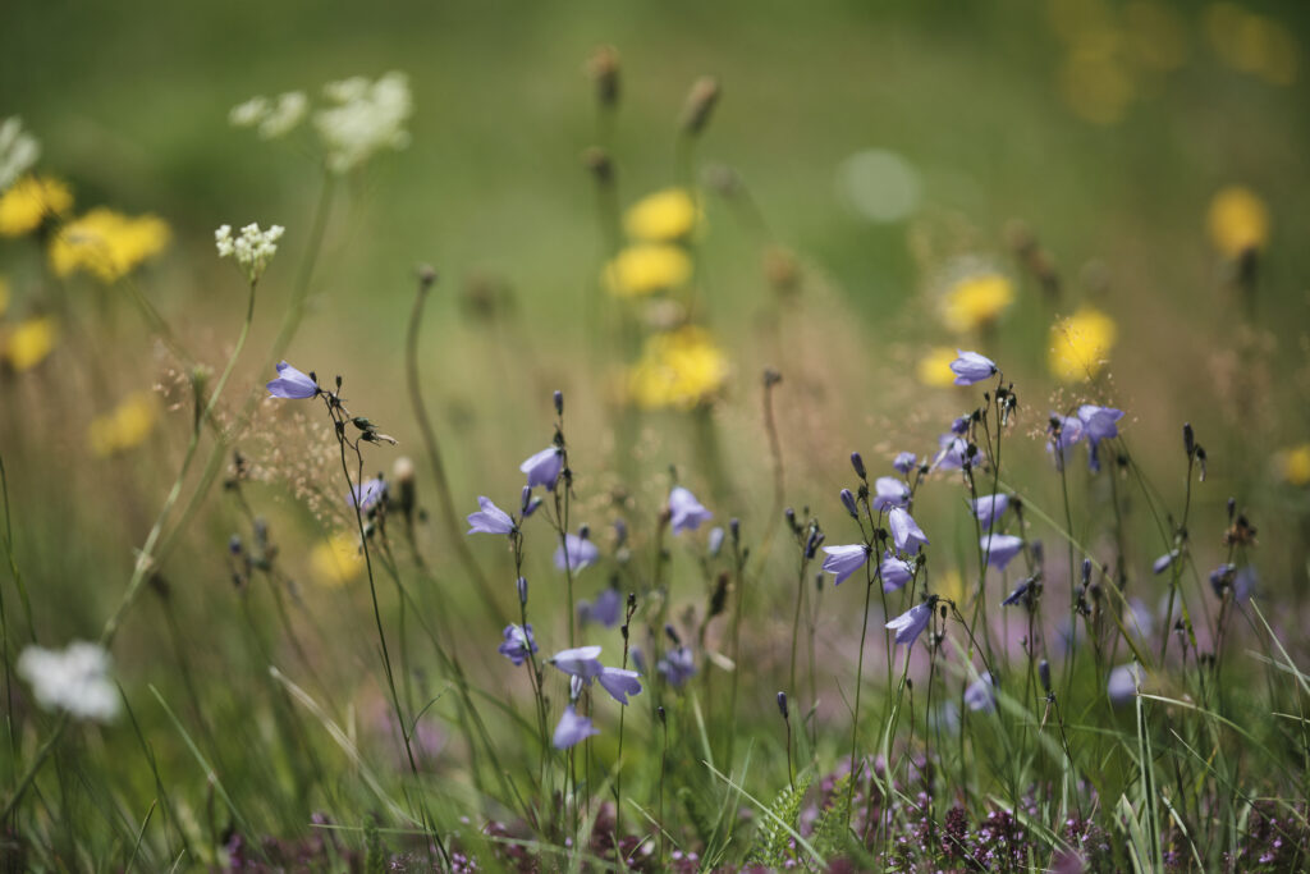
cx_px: 655
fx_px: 3057
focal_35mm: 84
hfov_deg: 24.2
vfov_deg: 16.3
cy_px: 437
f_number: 1.2
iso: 125
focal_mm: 56
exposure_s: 1/11000
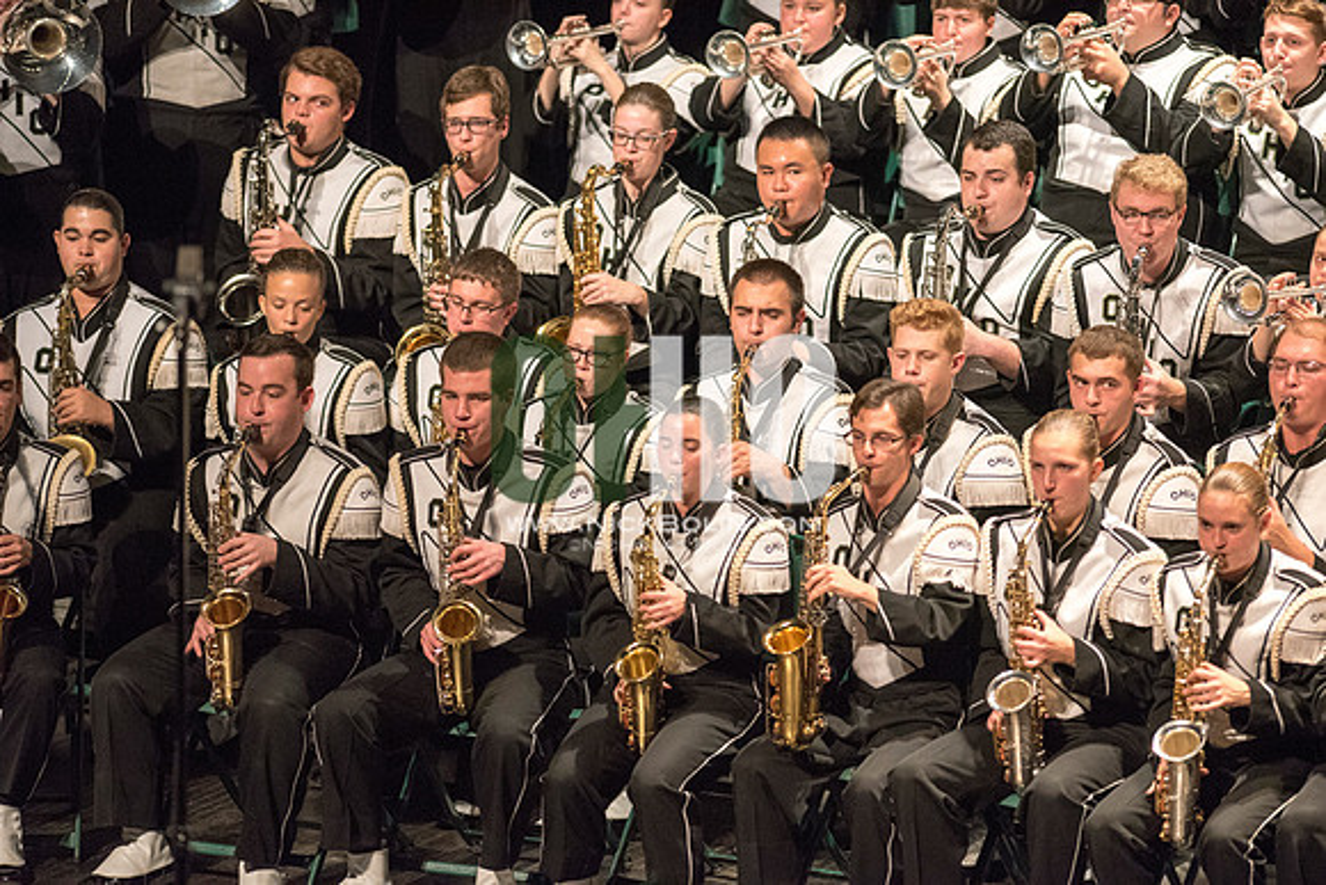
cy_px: 442
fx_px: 11052
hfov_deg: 6.9
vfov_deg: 4.6
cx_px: 663
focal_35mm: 300
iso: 4000
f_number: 2.8
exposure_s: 1/500
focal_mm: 300
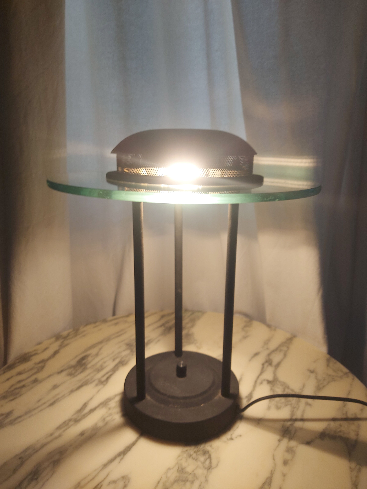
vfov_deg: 71.6
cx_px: 184
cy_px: 244
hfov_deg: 56.8
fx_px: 339
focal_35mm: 24
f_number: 1.8
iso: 40
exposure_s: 1/60
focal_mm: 5.23
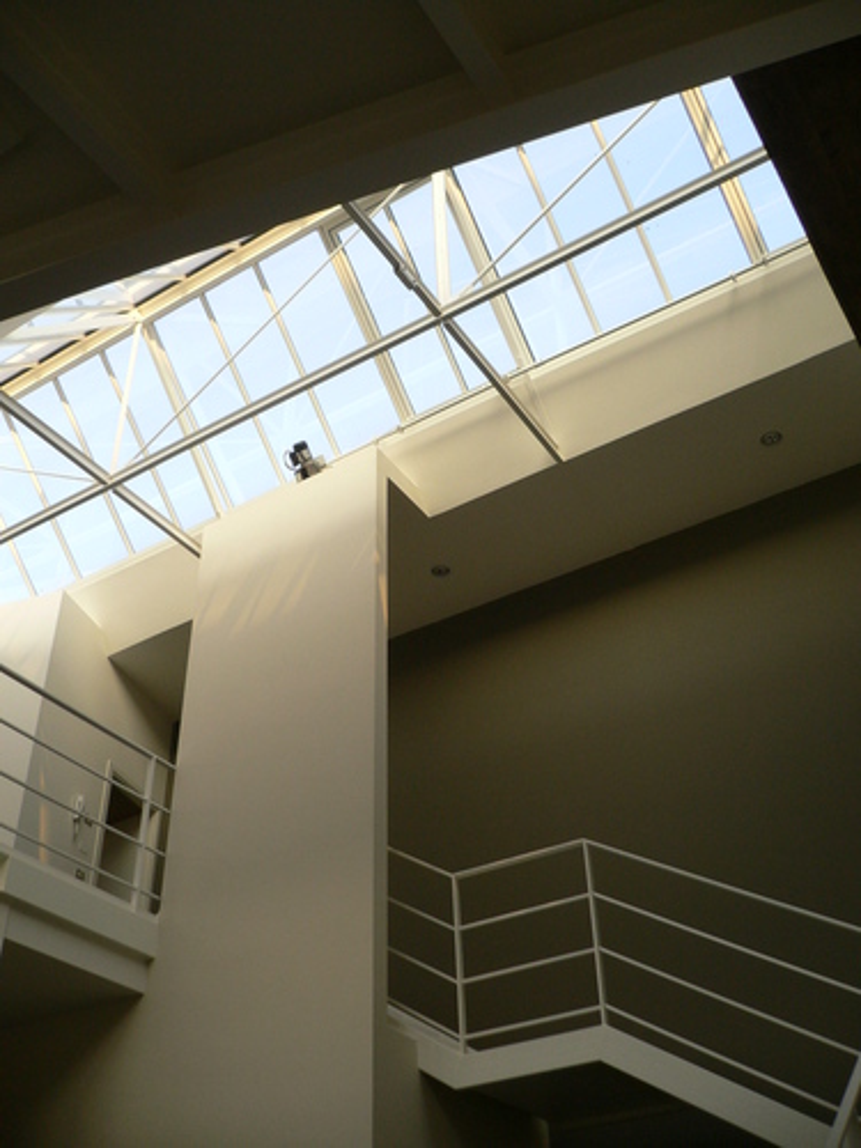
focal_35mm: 35
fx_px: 1161
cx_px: 430
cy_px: 574
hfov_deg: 40.7
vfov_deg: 52.6
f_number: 2.8
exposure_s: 1/100
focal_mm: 5.8
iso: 100
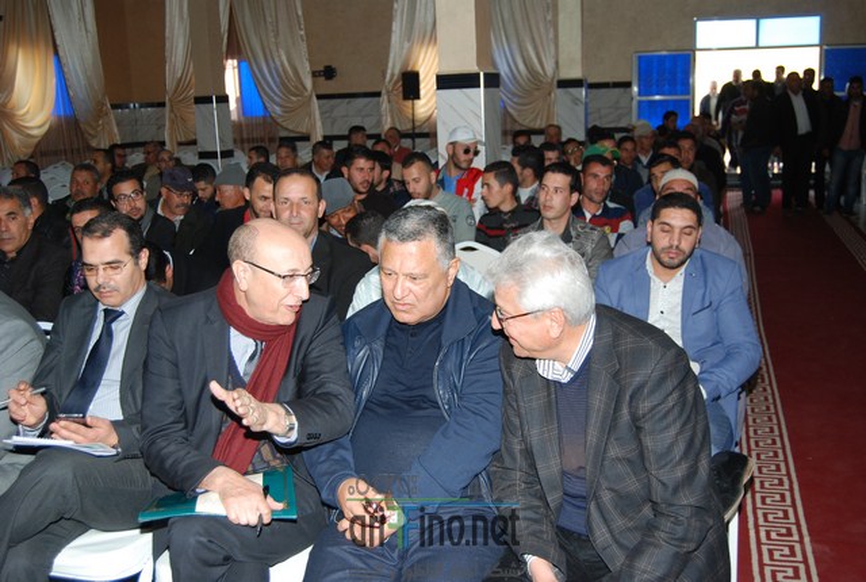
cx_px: 433
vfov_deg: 34.4
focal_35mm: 39
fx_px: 940
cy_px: 291
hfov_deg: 49.4
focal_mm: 26
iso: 200
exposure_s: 1/60
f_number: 4.2
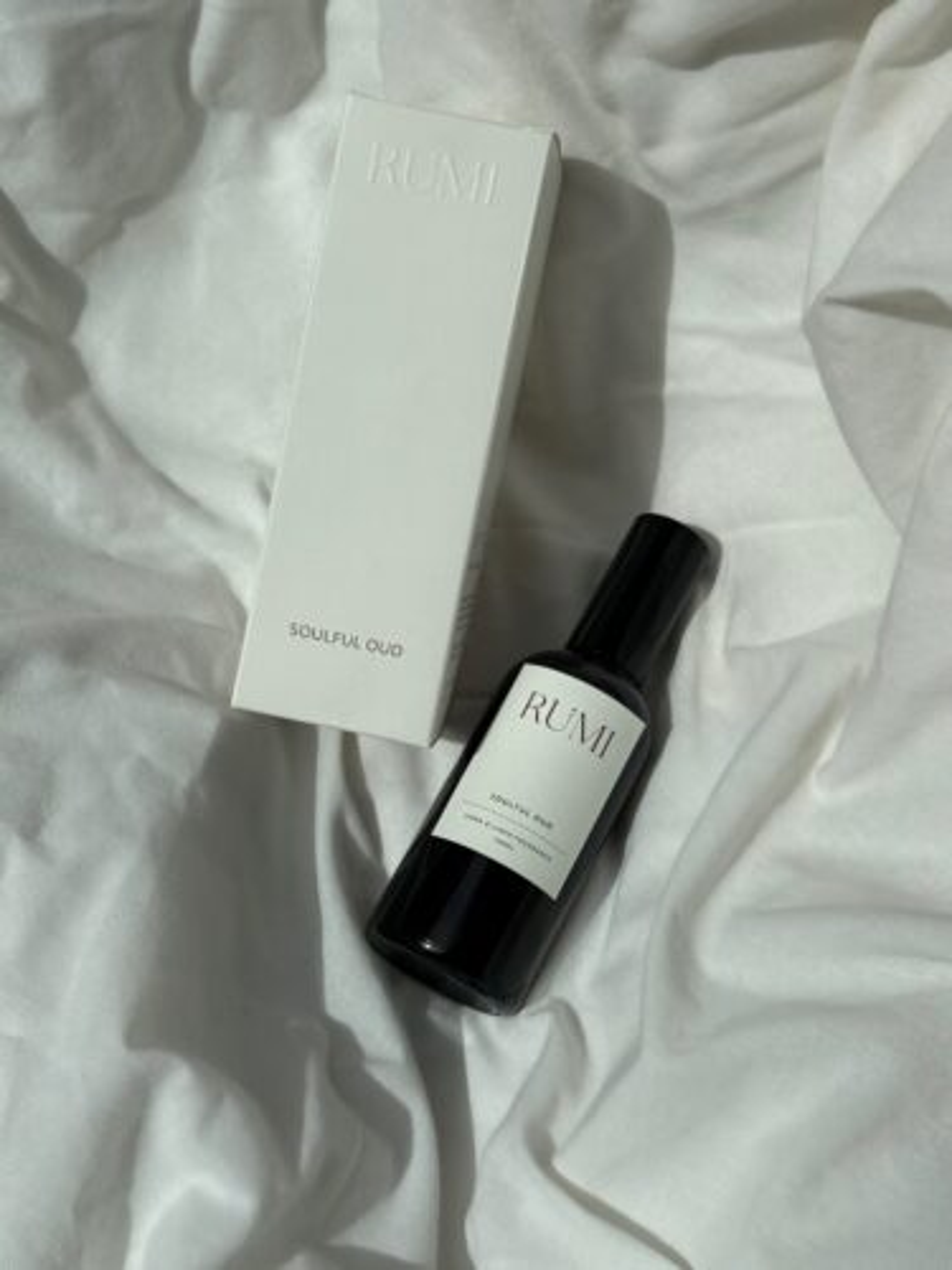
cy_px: 635
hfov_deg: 30.3
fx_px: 1760
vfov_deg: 39.7
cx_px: 476
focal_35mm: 48
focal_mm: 6.76
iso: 64
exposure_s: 1/11364
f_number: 1.78
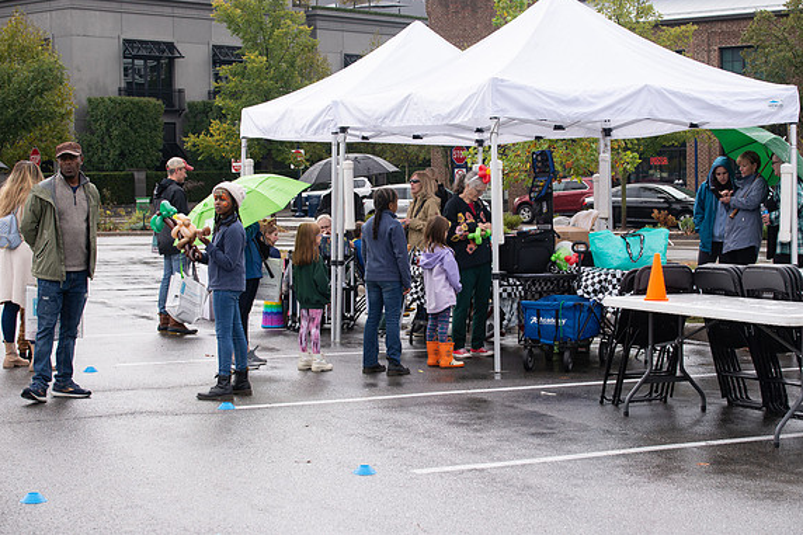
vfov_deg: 19.2
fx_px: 1583
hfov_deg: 28.5
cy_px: 265
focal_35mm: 71
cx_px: 404
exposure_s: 1/640
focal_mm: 70
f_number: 8
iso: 400
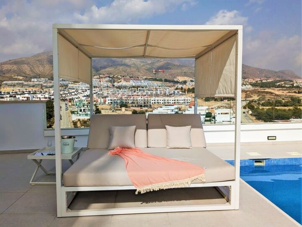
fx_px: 235
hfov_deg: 65.3
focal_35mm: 27
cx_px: 151
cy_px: 114
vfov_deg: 51.3
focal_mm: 4.38
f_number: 1.73
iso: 80
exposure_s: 1/11628
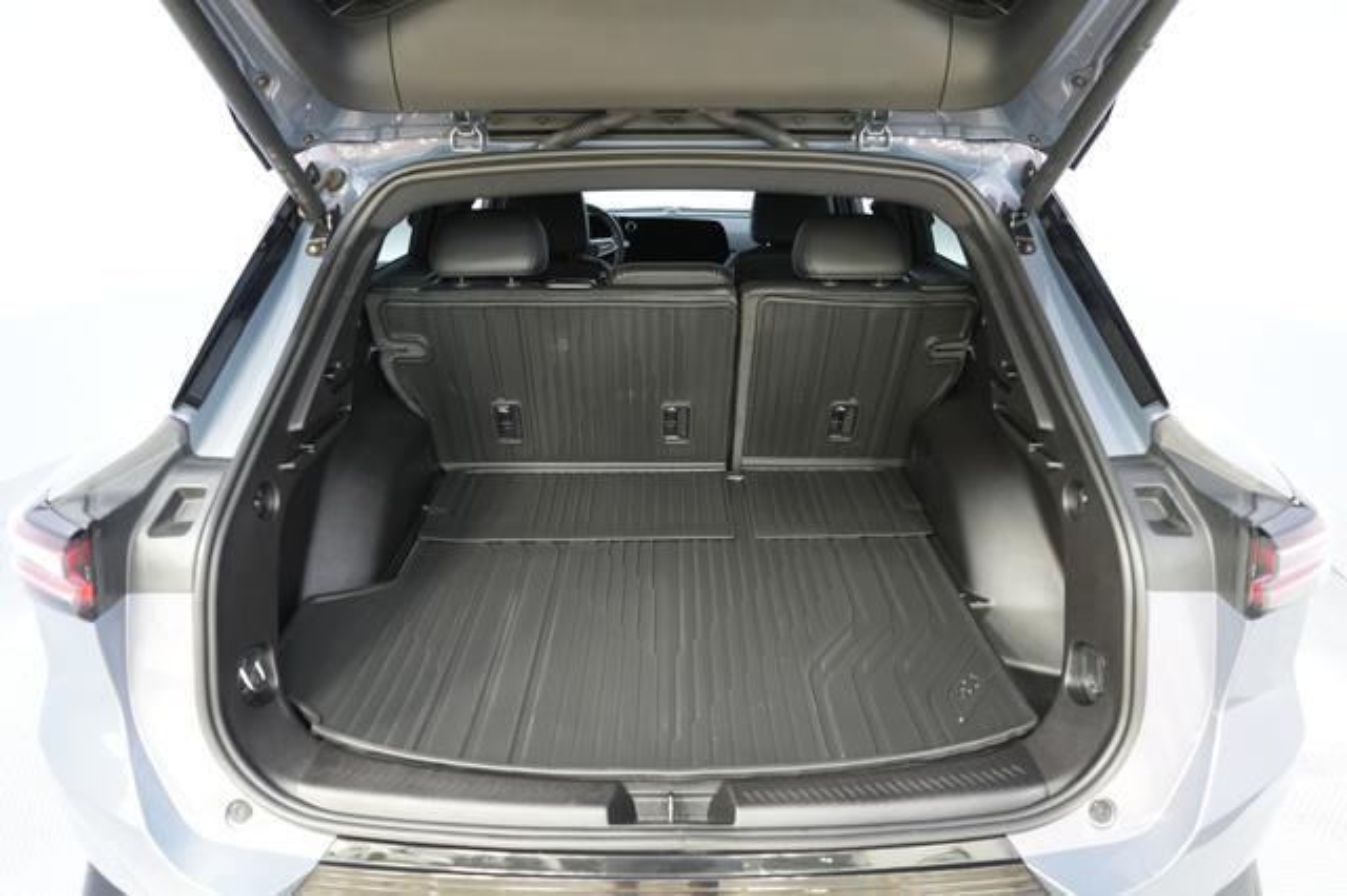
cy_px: 448
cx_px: 674
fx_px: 897
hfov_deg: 73.8
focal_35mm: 24
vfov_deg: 53.1
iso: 1000
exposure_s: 1/30
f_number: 2.8
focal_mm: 24
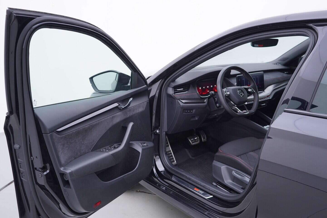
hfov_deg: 53.1
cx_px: 164
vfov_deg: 36.9
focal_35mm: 36
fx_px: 327
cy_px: 109
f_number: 3.2
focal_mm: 24
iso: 125
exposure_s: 1/50
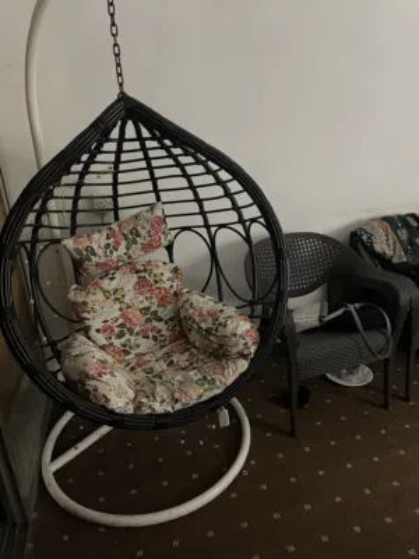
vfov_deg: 67.3
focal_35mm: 26
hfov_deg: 53.1
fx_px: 420
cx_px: 210
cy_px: 280
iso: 800
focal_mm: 4.2
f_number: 1.6
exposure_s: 1/25
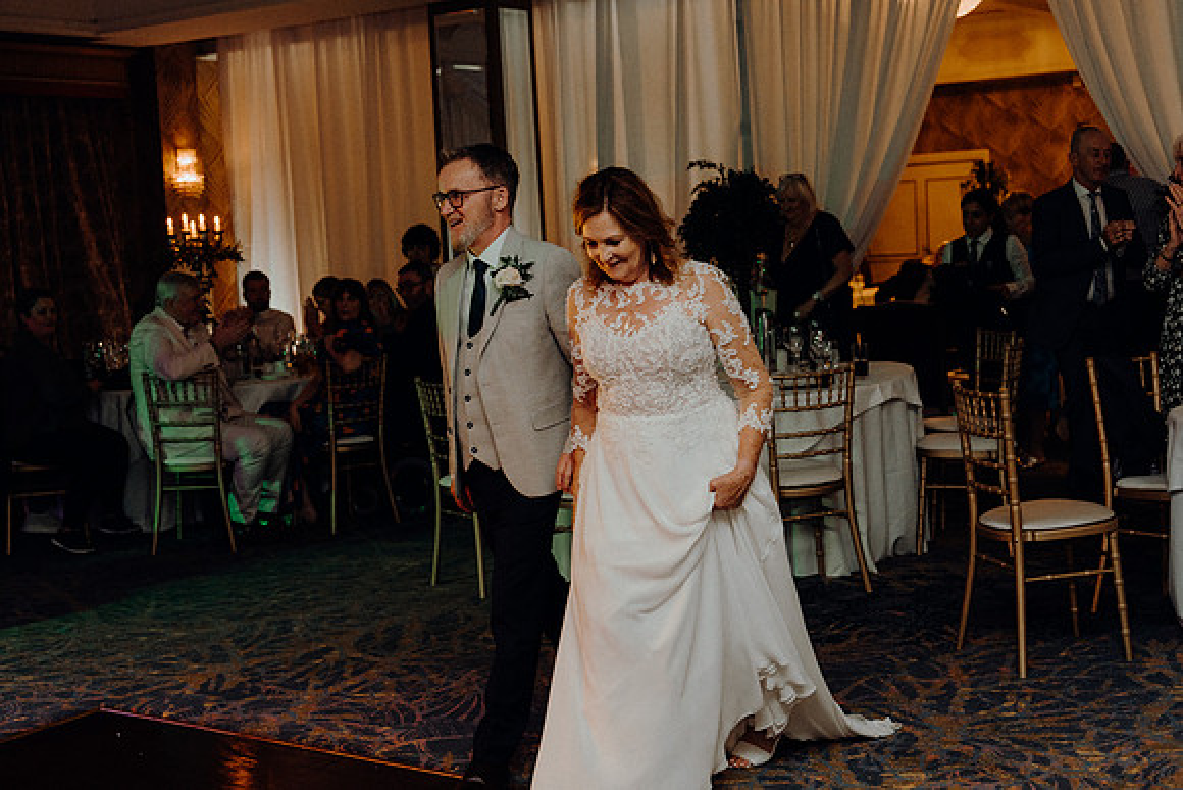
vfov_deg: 27.0
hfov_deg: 39.6
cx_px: 592
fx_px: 1643
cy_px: 395
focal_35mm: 50
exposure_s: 1/200
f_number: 3.5
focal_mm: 50
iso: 2500
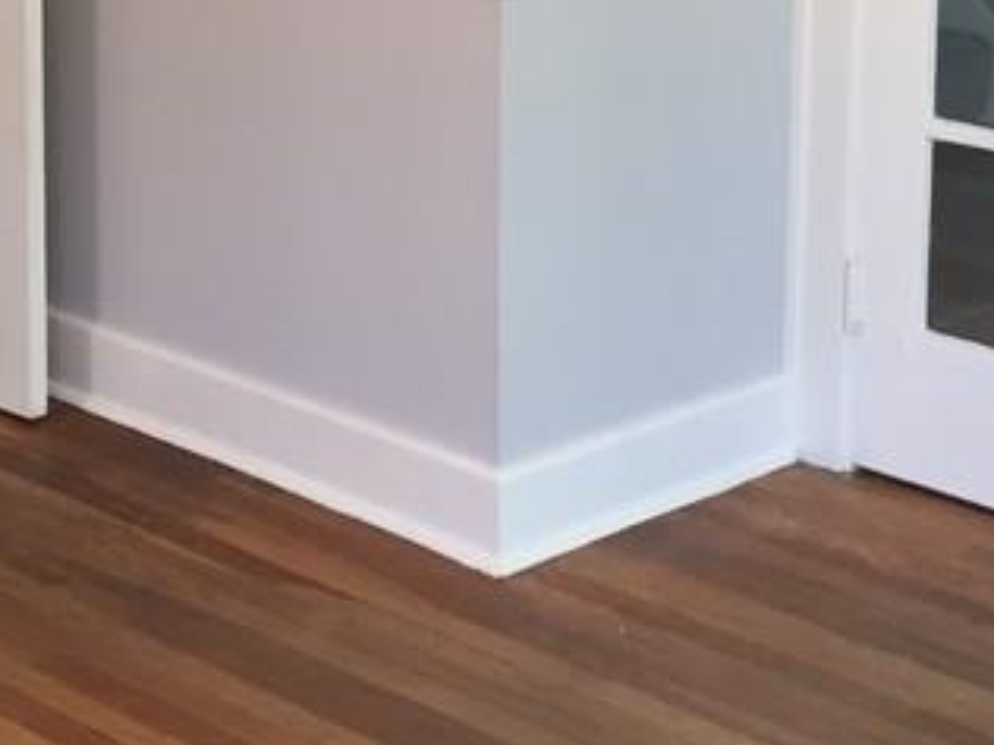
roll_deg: -1.0
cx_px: 368
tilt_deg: -8.8
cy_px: -104
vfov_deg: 15.3
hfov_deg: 20.8
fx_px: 2699
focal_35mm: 94
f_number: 2.2
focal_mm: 4.15
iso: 32
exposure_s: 1/30
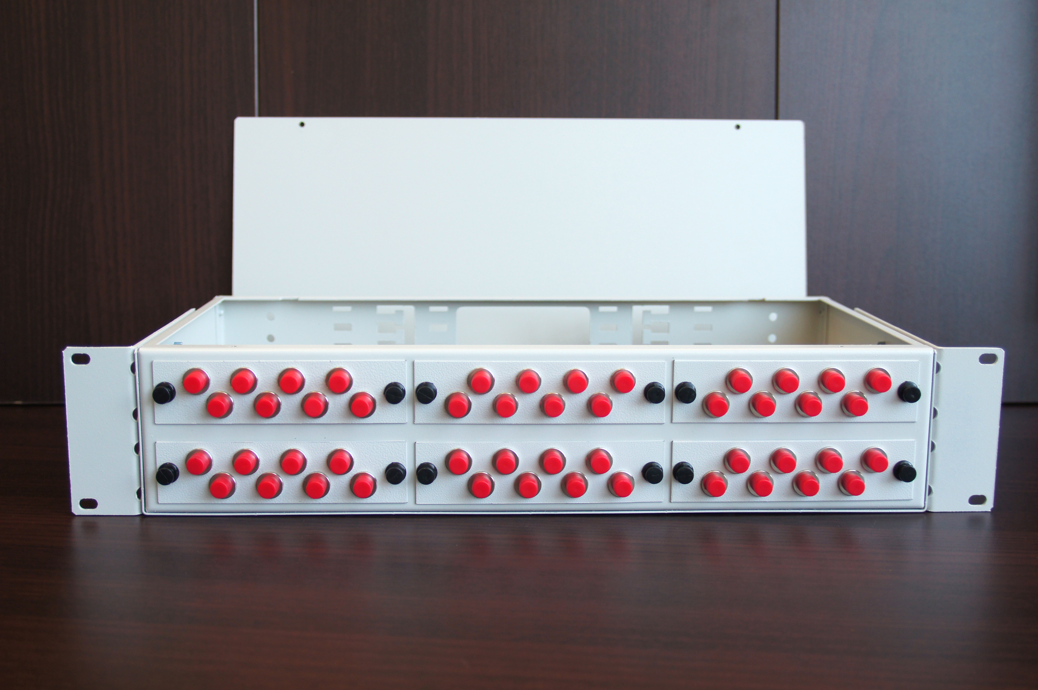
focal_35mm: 42
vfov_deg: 31.8
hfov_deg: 46.4
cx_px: 519
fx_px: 1210
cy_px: 345
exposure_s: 1/50
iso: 250
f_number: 4
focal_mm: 28
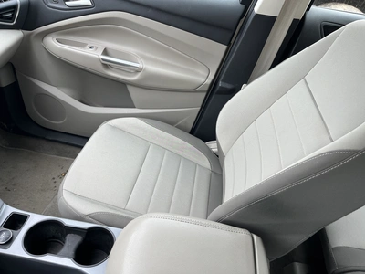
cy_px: 137
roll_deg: -12.8
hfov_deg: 67.3
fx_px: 274
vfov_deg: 53.1
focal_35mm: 26
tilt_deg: -40.0
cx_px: 182
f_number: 1.6
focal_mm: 5.1
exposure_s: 1/239
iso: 40
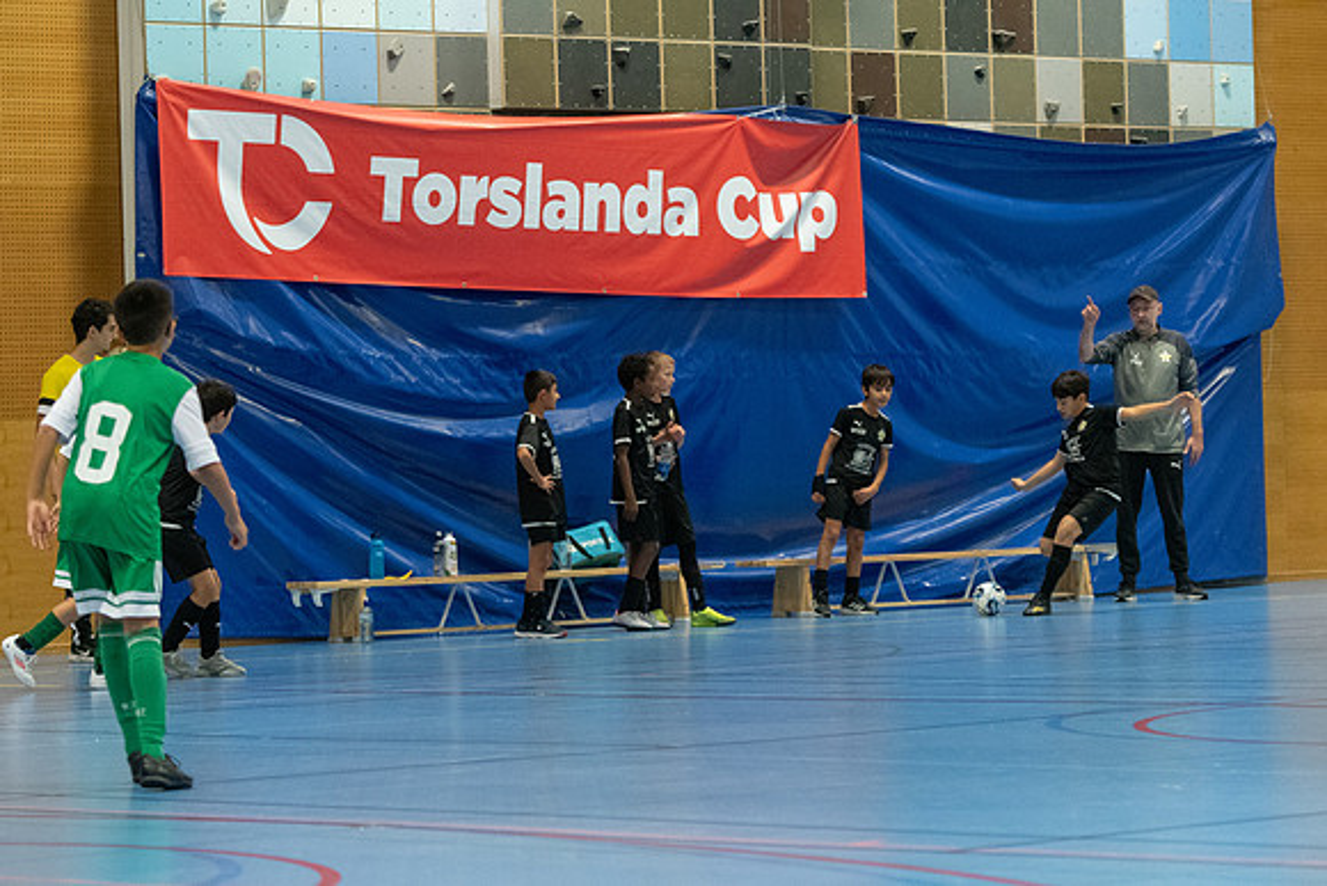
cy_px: 443
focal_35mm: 160
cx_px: 664
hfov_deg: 12.8
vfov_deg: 8.6
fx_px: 5910
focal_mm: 105
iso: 8000
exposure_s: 1/500
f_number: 2.8
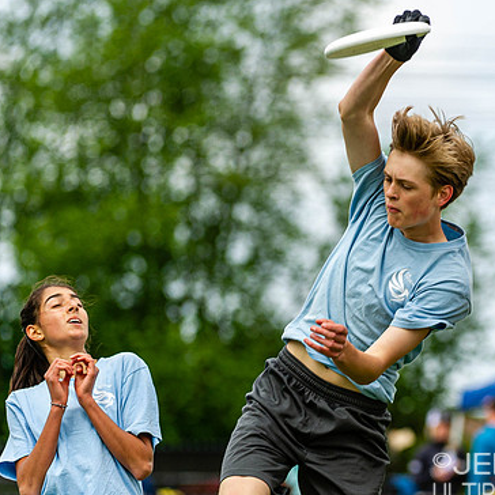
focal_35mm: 354
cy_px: 272
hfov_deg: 4.9
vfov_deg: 4.9
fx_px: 5727
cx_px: 410
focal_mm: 200
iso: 320
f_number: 4
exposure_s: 1/1250
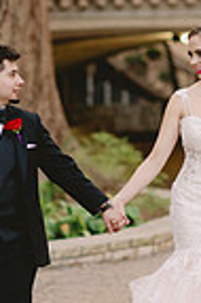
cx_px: 109
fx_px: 2241
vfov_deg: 7.7
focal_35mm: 267
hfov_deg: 5.1
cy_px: 85
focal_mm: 85
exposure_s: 1/400
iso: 500
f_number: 2.2
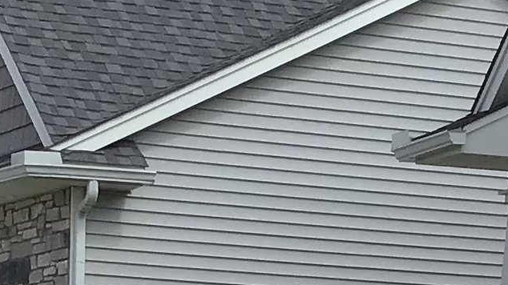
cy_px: 783
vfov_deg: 6.5
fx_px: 2343
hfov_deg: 12.3
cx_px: 146
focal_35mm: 174
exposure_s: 1/2092
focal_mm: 3.3
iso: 25
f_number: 2.4
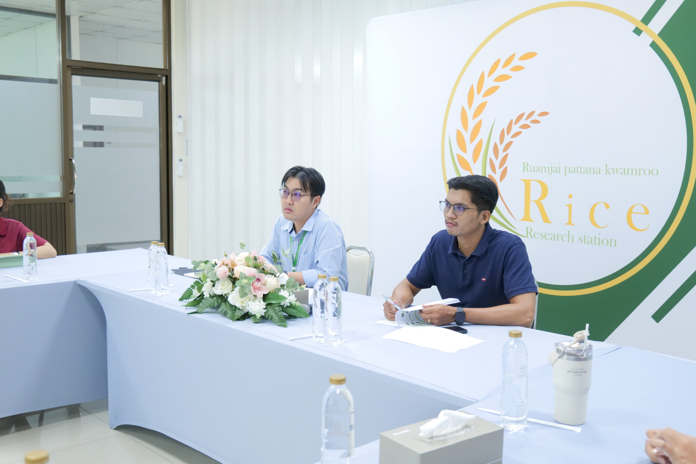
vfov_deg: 35.1
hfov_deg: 50.7
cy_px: 232
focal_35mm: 38
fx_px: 735
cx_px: 348
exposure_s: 1/60
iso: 3200
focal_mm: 38
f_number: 4.6
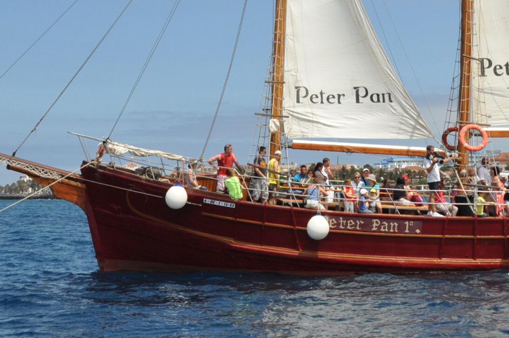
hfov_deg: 25.9
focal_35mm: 77
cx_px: 402
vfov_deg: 17.1
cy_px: -32
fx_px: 1088
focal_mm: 22
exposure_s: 1/500
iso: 400
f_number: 11
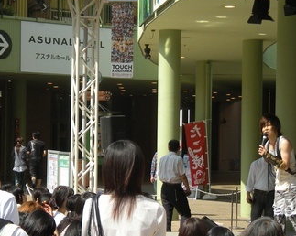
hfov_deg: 13.4
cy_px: 117
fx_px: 1261
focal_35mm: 144
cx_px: 129
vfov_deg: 10.7
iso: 89
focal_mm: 11.3
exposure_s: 1/486
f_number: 4.4
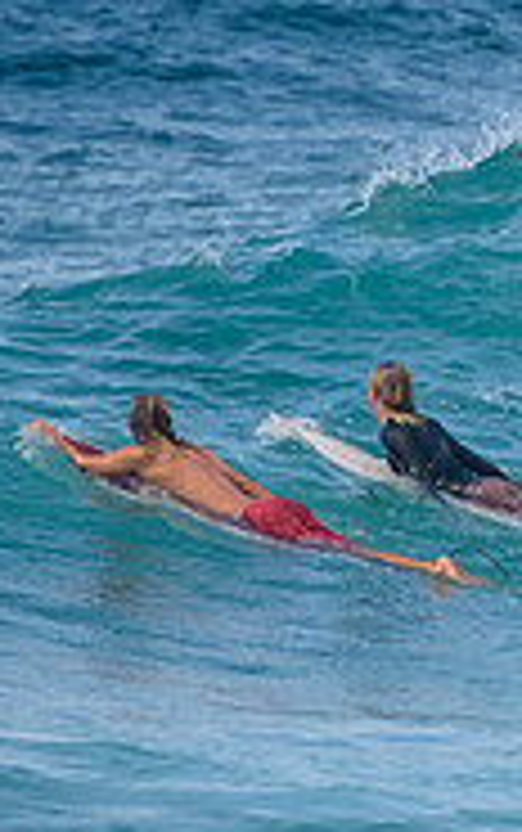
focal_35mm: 1754
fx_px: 39832
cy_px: 226
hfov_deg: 0.8
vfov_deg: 1.2
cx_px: 1430
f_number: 5.6
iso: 320
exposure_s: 1/2000
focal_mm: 400
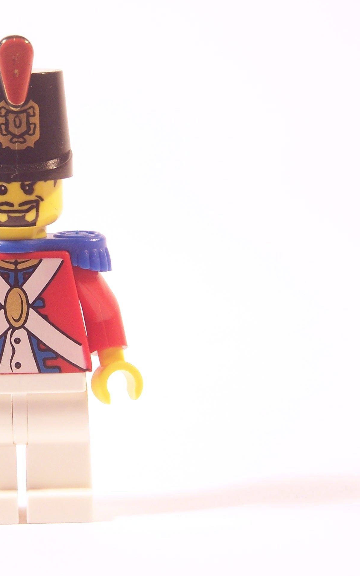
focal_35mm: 166
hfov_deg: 7.9
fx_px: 2606
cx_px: 29
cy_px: 287
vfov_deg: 12.6
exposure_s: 1/15
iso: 100
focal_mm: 19.4
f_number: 3.2
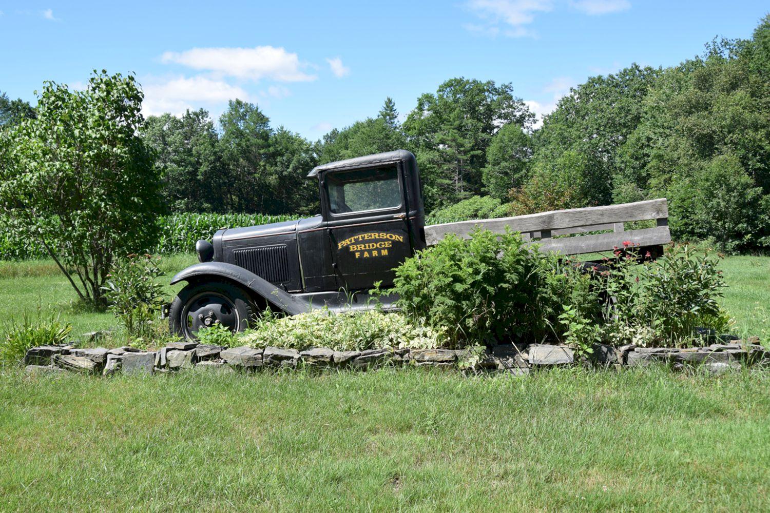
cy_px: 256
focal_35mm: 36
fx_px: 770
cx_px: 385
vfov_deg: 36.9
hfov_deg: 53.1
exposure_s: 1/320
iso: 200
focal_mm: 24
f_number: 9
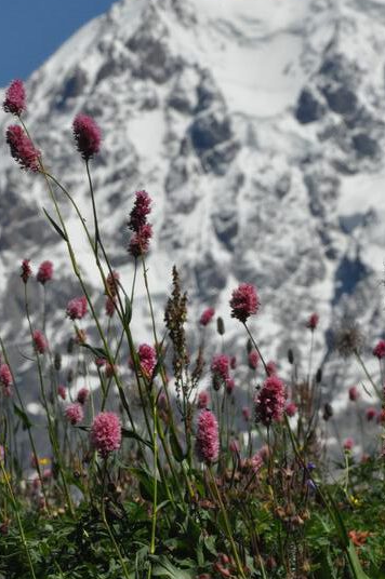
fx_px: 6304
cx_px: 157
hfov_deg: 3.5
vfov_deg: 5.3
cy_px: 327
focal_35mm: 392
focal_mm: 200
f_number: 32
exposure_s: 1/640
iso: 1250
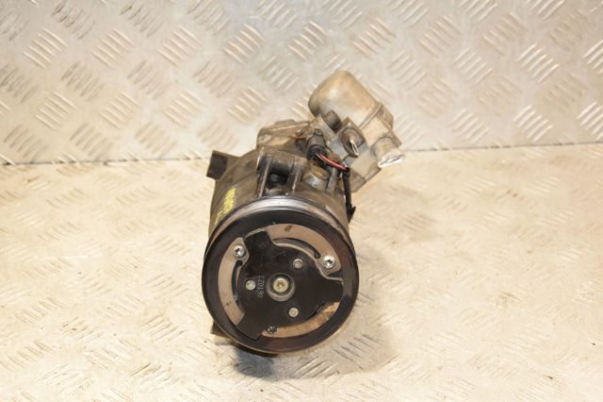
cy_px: 201
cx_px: 302
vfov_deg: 18.2
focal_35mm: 75
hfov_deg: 27.0
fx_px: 1256
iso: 1600
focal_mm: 50
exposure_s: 1/160
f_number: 5.6
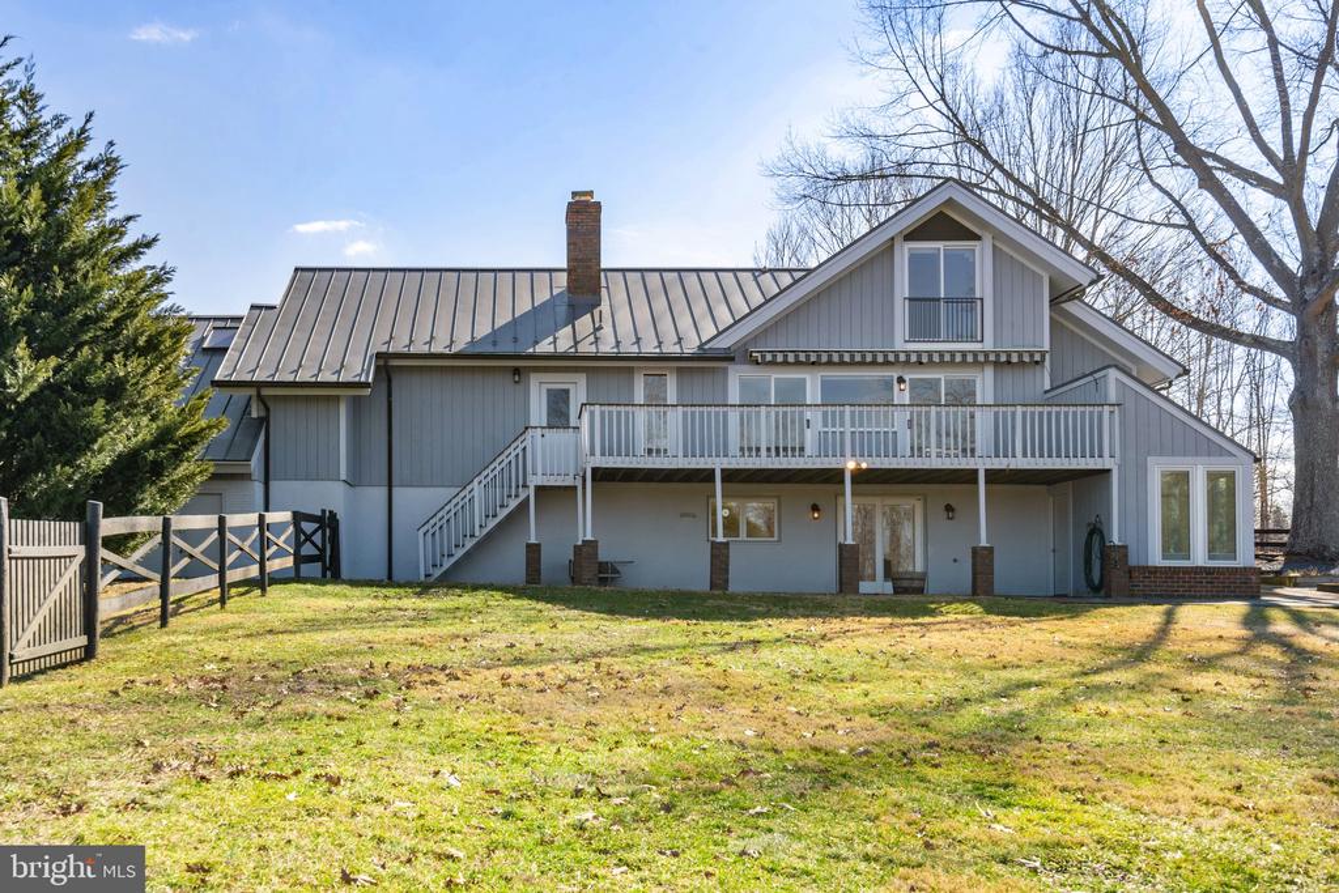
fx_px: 1190
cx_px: 670
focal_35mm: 32
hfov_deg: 58.7
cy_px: 446
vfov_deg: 41.1
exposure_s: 1/200
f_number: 11
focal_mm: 32
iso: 200
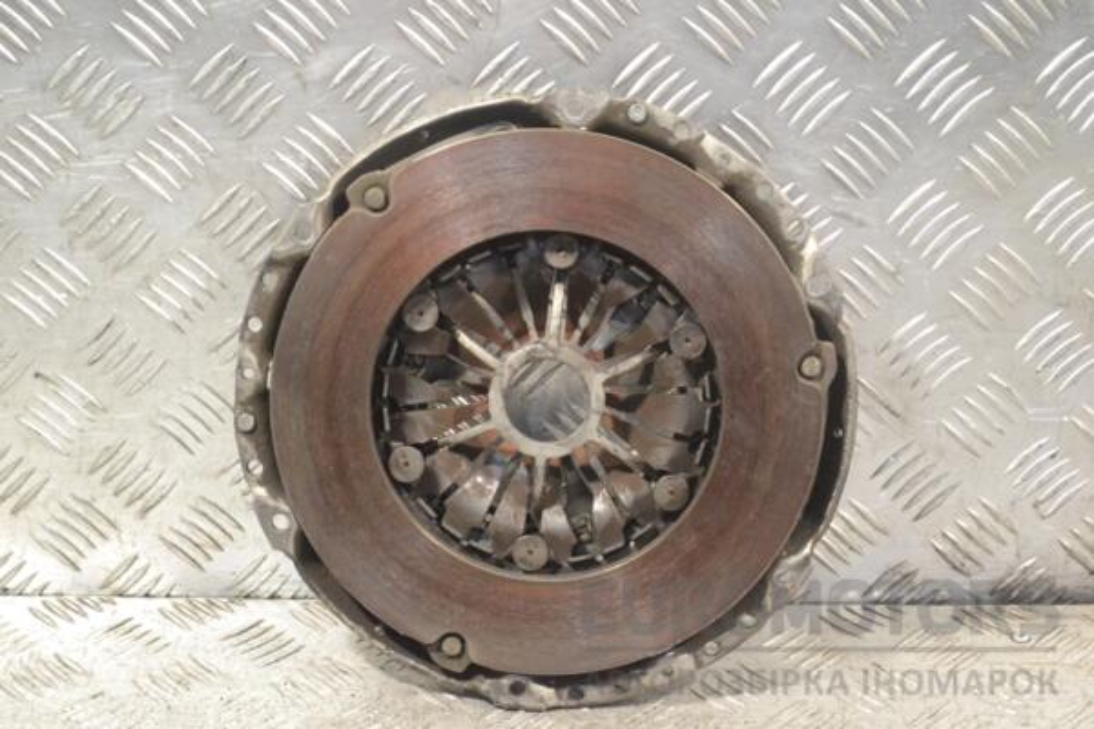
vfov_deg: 18.9
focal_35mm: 72
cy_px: 364
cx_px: 547
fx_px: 2188
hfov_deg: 28.1
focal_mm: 48
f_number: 5.6
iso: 3200
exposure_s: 1/125
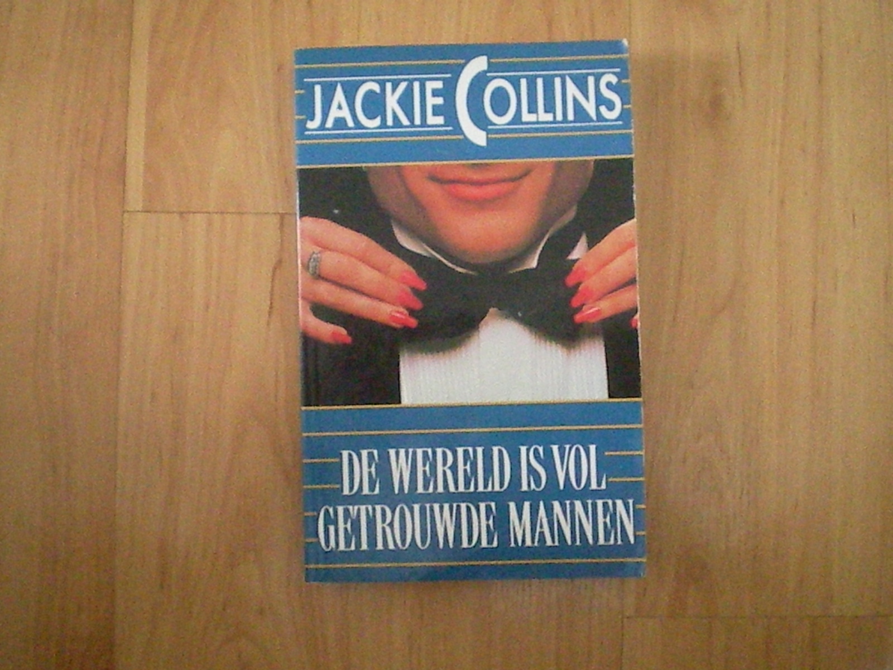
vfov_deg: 37.7
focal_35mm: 38
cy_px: 335
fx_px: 980
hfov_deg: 49.0
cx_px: 446
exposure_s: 1/59.1
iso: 1800
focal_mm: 6.3
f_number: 3.1
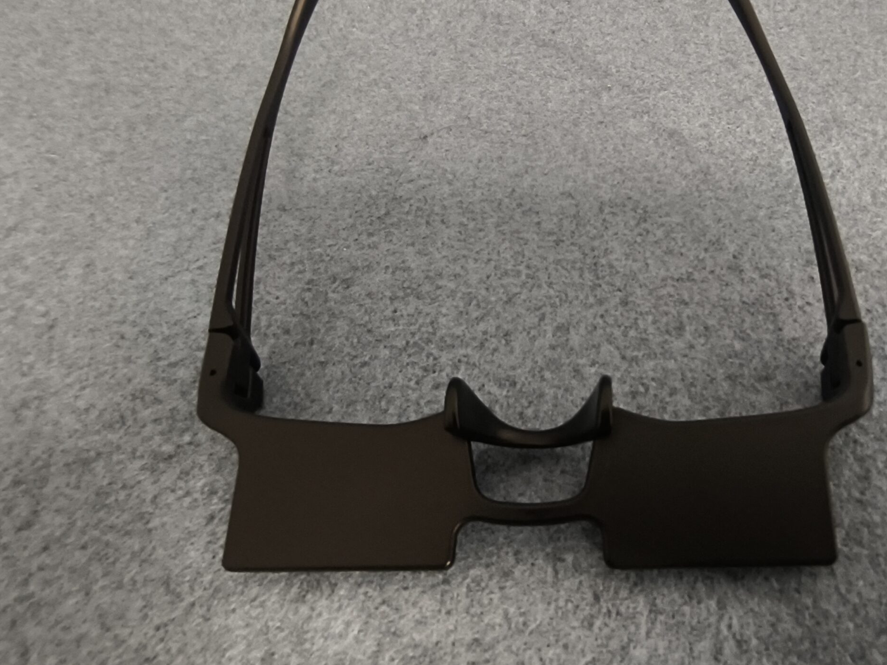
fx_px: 564
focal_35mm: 22
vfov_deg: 60.9
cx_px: 582
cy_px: 290
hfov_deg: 74.3
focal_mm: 1.65
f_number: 2.2
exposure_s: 1/25
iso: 640
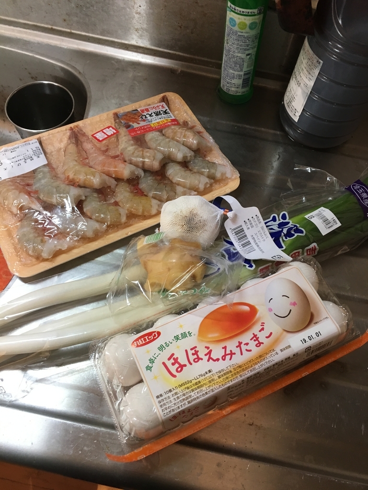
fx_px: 411
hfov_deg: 48.2
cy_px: 245
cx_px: 184
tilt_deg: -61.5
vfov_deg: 61.7
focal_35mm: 29
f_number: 2.2
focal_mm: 4.15
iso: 100
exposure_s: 1/30
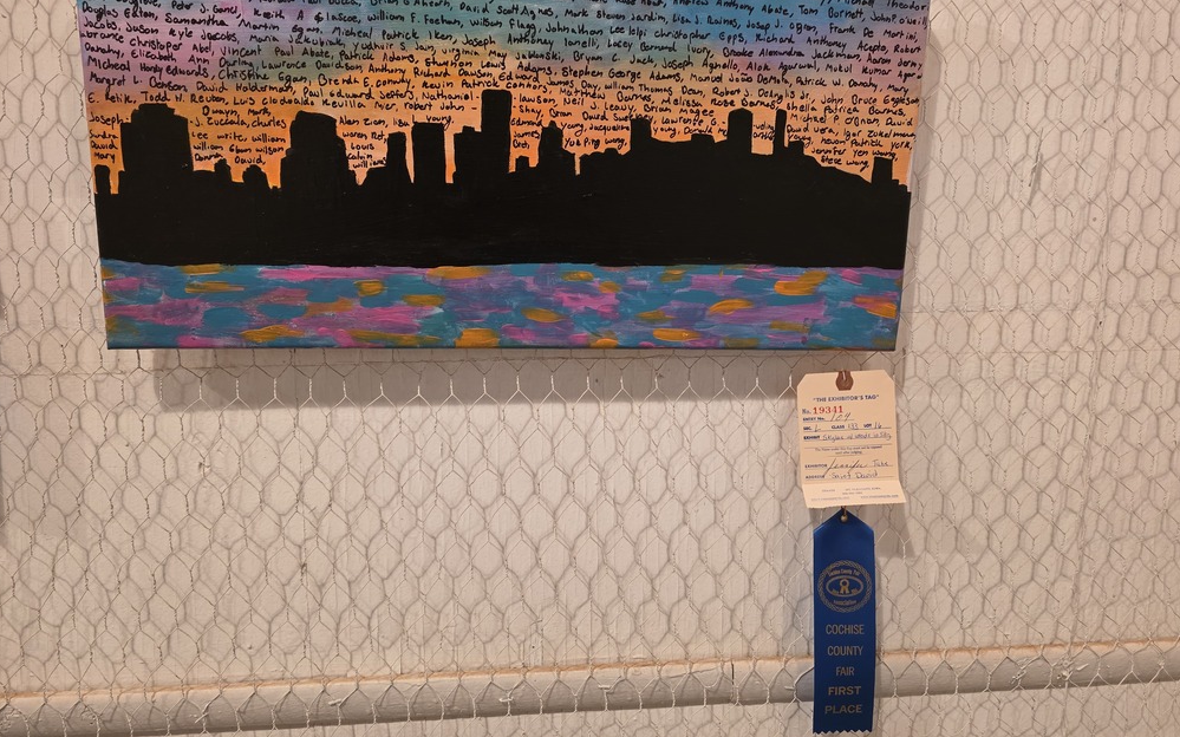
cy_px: 331
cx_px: 578
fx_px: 804
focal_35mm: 25
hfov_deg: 72.5
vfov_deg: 49.2
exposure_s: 1/120
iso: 640
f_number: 1.7
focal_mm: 6.3
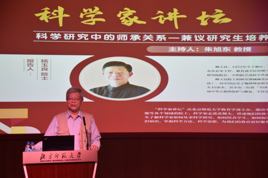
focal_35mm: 93
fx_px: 692
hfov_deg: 21.9
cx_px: 134
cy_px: 89
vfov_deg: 14.7
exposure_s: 1/125
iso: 1600
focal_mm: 62
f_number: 5
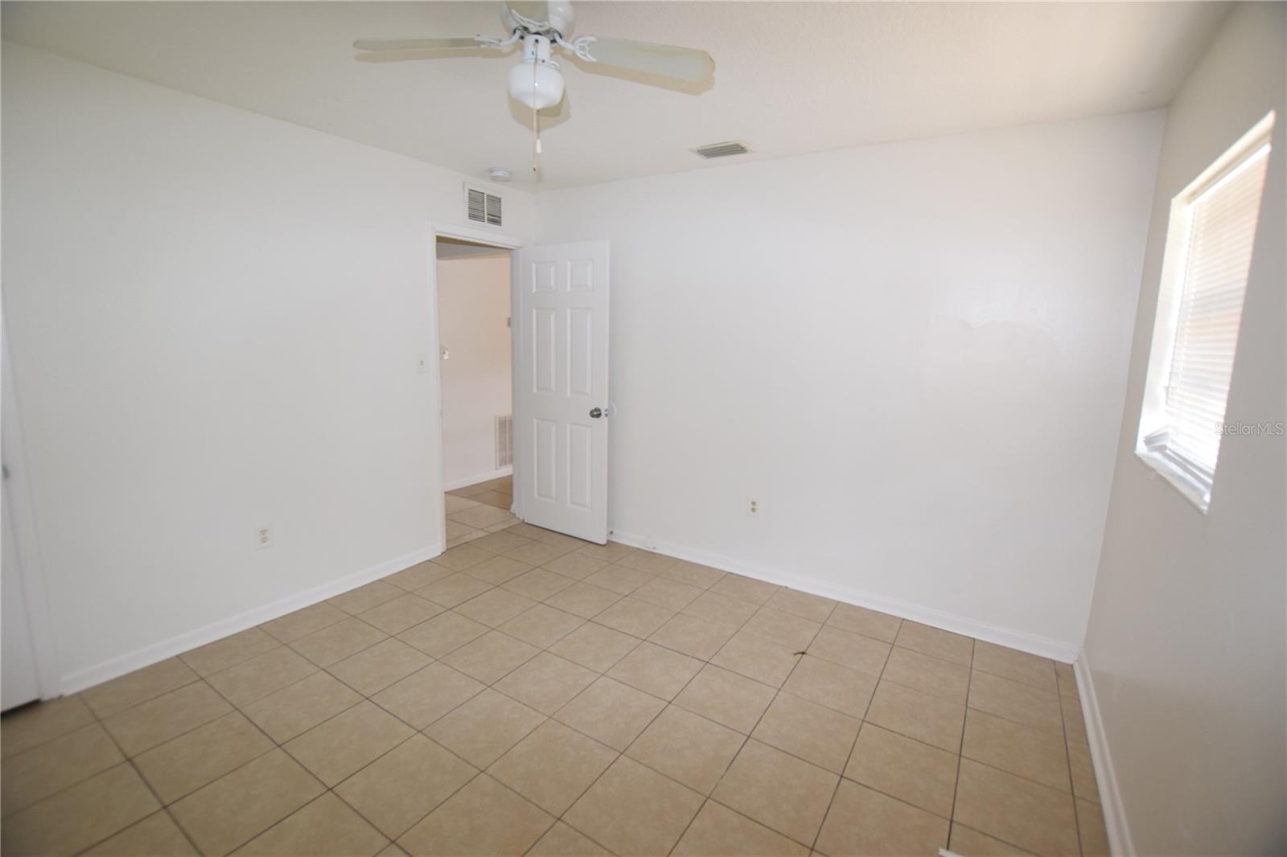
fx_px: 536
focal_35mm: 15
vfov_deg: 77.3
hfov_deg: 100.4
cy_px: 428
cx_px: 644
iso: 800
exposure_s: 1/60
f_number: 4
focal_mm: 10
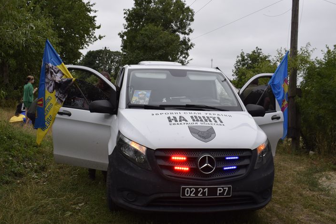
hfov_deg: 52.4
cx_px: 160
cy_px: 110
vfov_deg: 36.4
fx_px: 341
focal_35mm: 37
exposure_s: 1/320
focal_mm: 23
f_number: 9
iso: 200
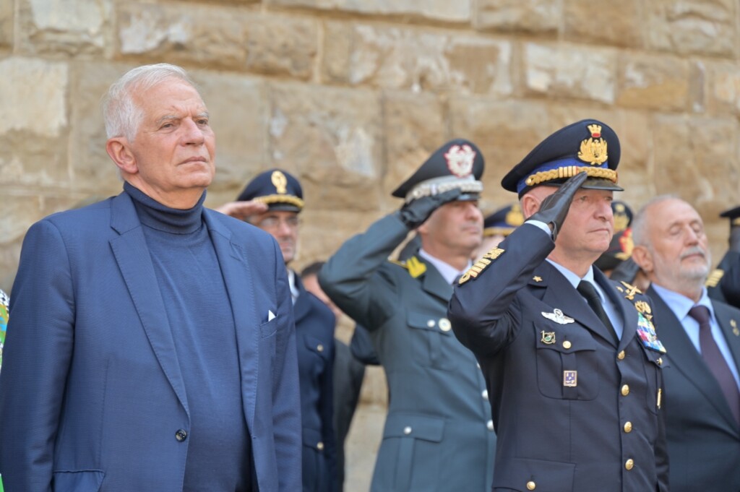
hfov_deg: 12.8
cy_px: 246
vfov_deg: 8.6
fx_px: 3286
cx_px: 370
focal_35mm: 160
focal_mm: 160
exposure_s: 1/80
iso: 200
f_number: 6.3
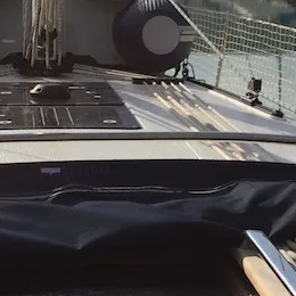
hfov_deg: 16.3
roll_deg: -1.4
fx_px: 1025
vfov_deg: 16.4
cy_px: 148
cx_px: 75
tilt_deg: -9.8
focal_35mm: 106
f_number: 2.2
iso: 32
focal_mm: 4.15
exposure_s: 1/5650
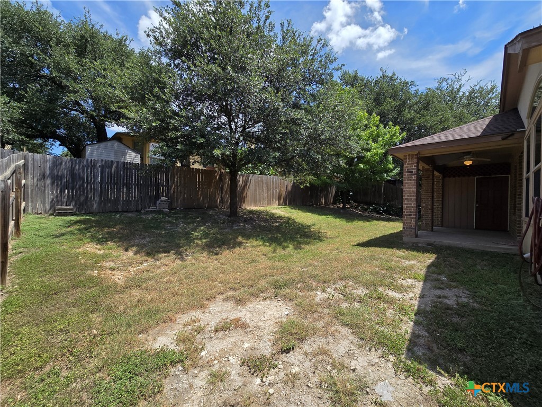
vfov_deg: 89.9
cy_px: 204
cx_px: 271
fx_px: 204
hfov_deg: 106.2
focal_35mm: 13
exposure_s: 1/1614
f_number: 2.2
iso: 50
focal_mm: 2.2
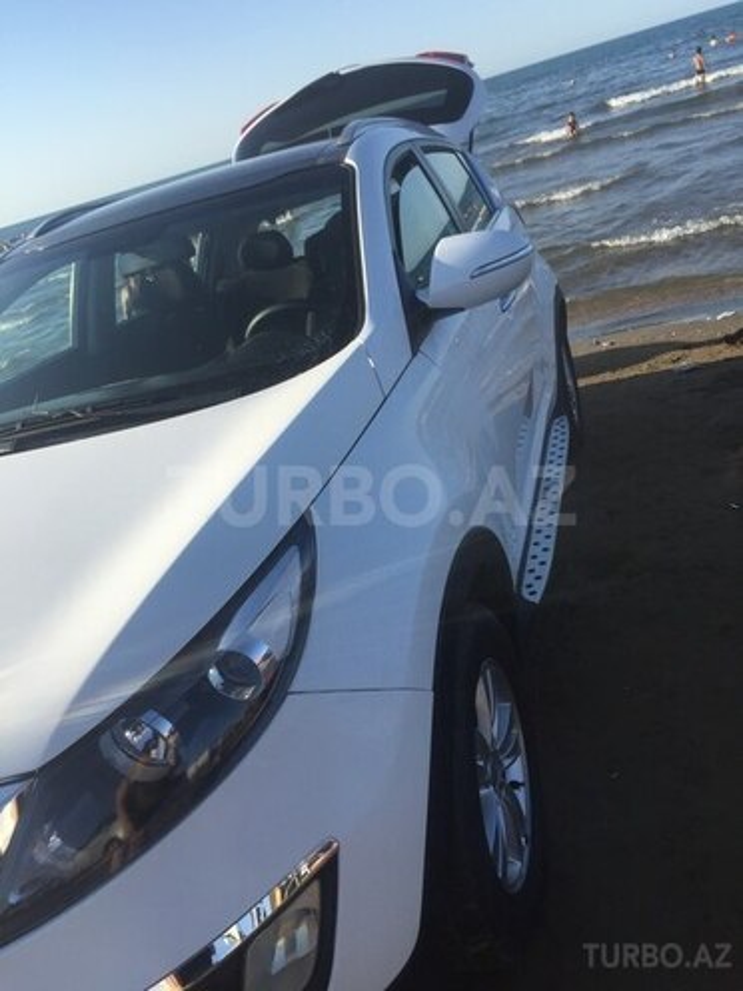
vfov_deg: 61.7
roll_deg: +18.4
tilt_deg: -24.5
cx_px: 372
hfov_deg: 48.2
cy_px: 496
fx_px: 830
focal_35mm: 29
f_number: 2.2
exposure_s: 1/1799
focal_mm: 4.15
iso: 32
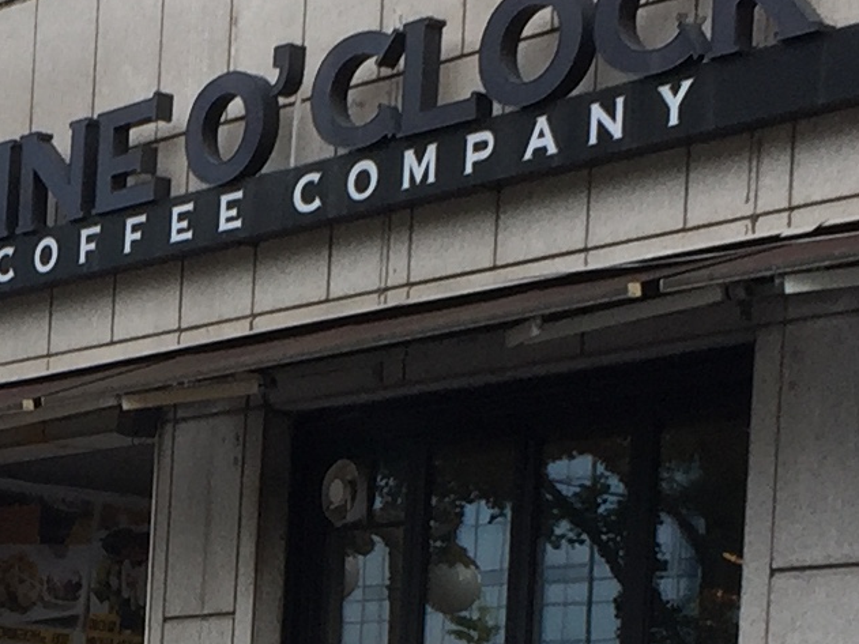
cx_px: -136
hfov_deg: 12.9
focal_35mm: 150
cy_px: 841
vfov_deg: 9.7
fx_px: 3722
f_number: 2.2
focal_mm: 4.15
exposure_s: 1/138
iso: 32
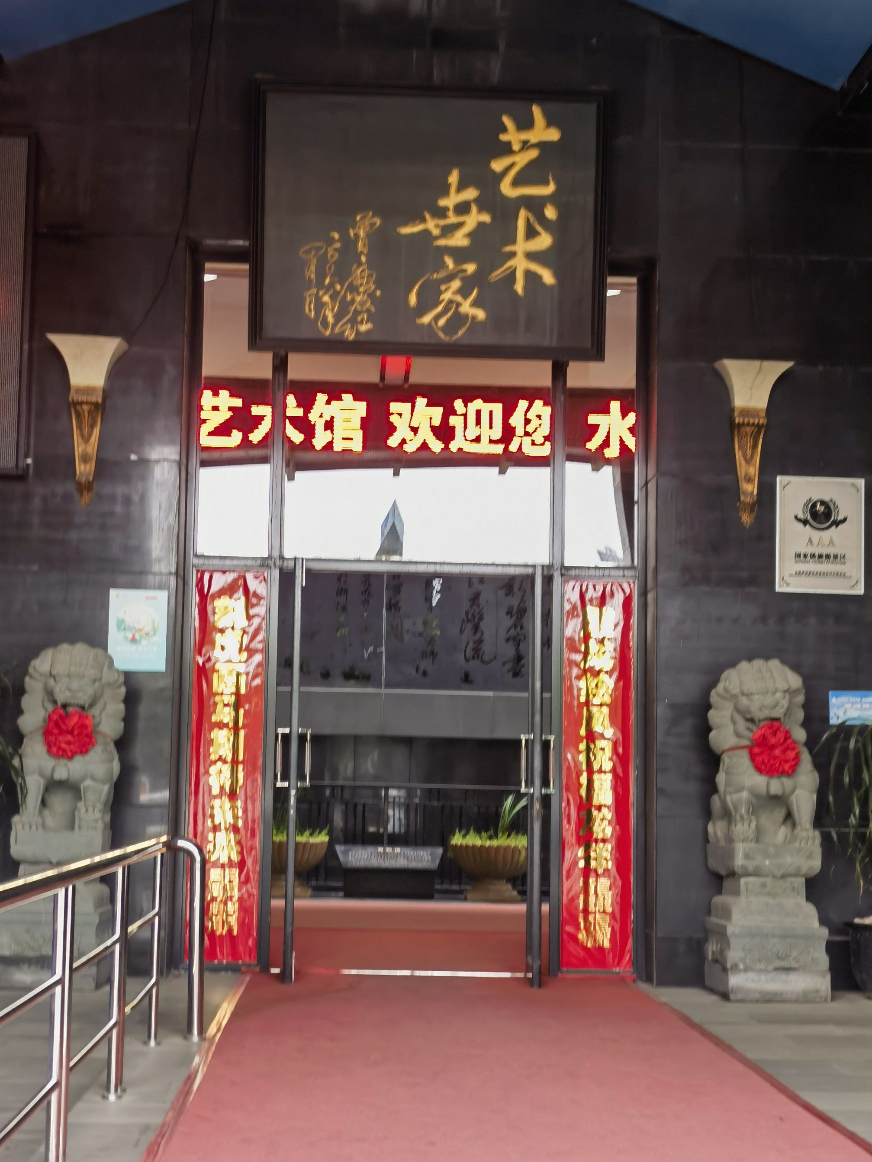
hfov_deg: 24.0
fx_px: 2049
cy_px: 583
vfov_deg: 31.7
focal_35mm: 61
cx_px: 435
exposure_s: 1/109
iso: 50
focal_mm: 6.67
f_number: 1.9
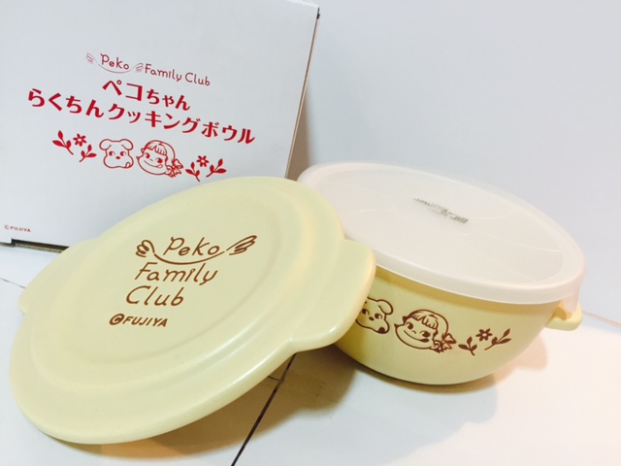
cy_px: 233
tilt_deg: -22.3
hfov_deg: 61.7
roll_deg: -14.7
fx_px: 520
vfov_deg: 48.2
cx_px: 310
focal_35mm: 29
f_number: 2.2
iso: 50
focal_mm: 4.15
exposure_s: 1/33
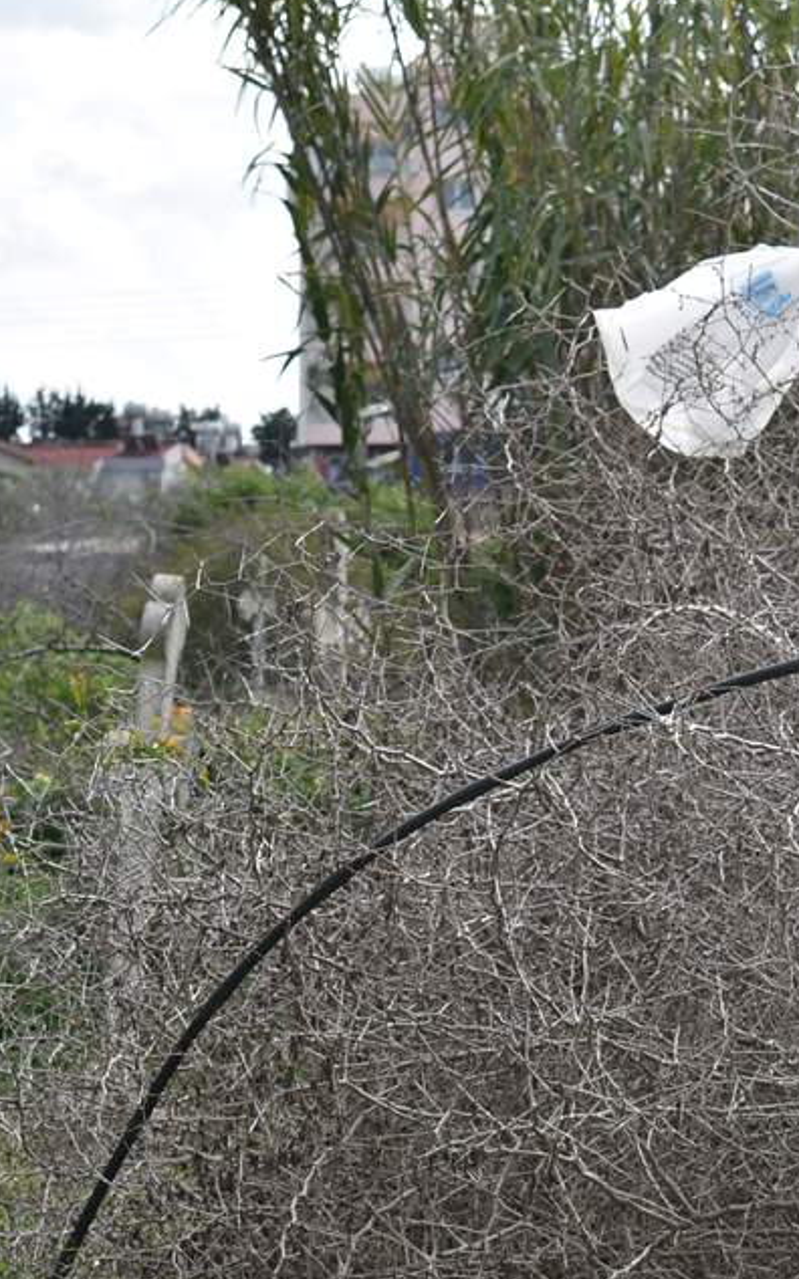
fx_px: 5541
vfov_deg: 13.2
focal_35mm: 159
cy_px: 746
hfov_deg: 8.1
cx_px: -292
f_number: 8
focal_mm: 55
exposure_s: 1/200
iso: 100
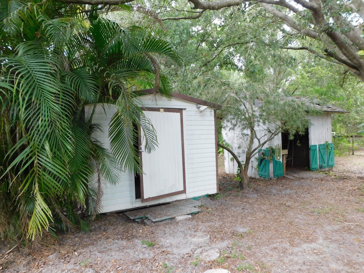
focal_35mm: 24
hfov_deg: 71.6
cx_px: 182
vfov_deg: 56.8
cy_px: 139
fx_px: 252
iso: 125
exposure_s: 1/40
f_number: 3
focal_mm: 4
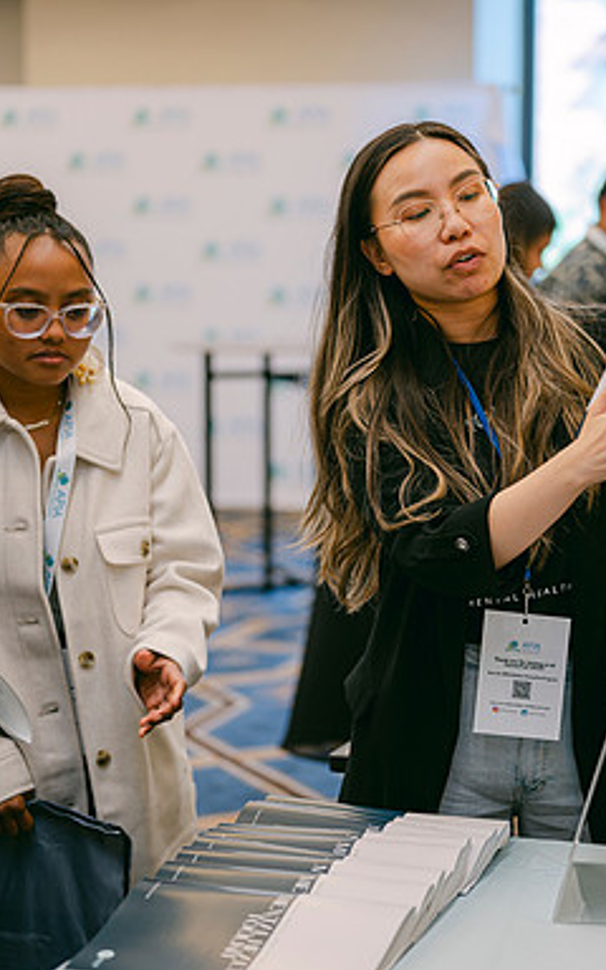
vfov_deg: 26.8
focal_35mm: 77
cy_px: 485
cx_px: 346
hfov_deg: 16.9
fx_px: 2035
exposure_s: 1/125
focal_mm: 50
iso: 125
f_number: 2
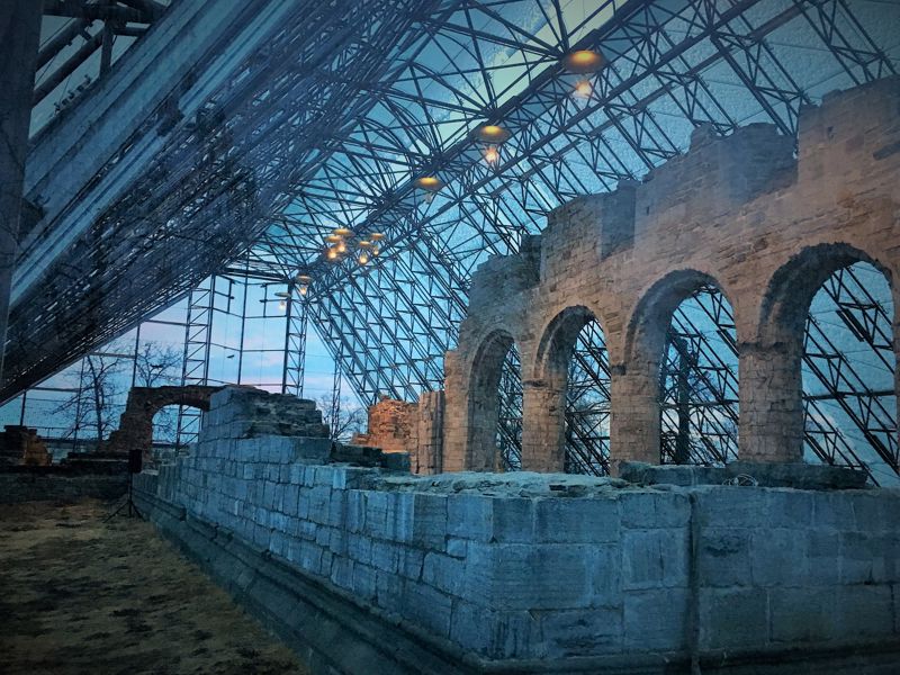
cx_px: 450
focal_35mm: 29
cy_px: 338
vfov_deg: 48.2
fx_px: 754
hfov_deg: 61.7
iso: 200
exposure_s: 1/17
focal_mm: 4.15
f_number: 2.2
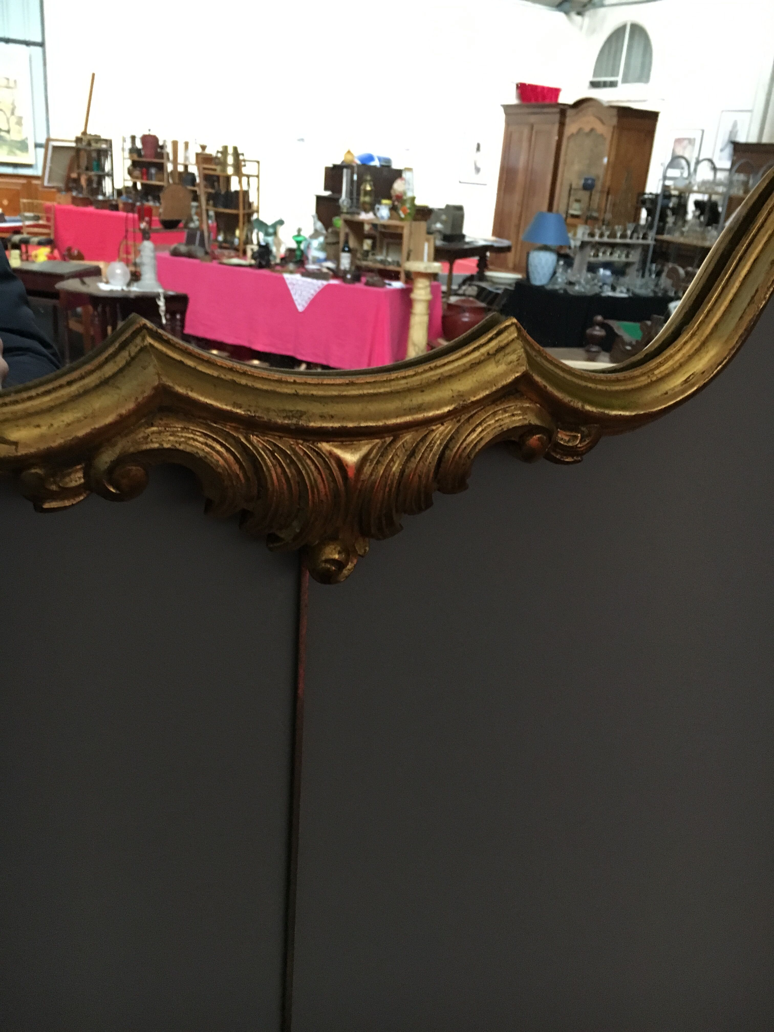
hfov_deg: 48.2
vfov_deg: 61.7
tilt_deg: -18.4
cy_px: 516
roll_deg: -2.6
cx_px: 387
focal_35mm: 29
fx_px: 865
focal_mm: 4.15
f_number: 2.2
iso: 200
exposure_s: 1/17
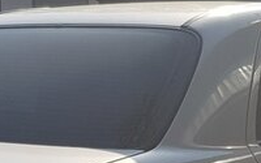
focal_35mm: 91
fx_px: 647
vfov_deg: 13.8
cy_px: 220
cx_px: 91
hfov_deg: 22.7
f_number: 1.7
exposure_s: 1/3896
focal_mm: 4.2
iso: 40
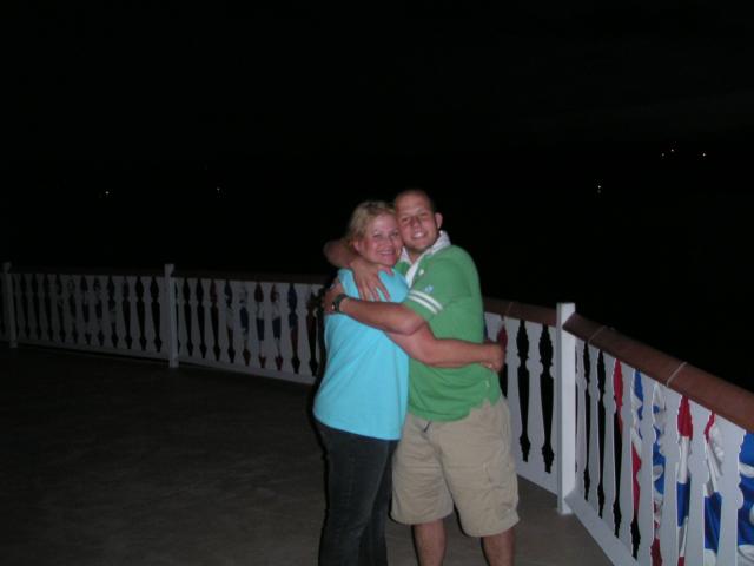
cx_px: 377
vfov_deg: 37.7
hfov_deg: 49.0
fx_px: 828
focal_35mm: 38
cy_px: 283
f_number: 2.8
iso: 160
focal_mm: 6
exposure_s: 1/45
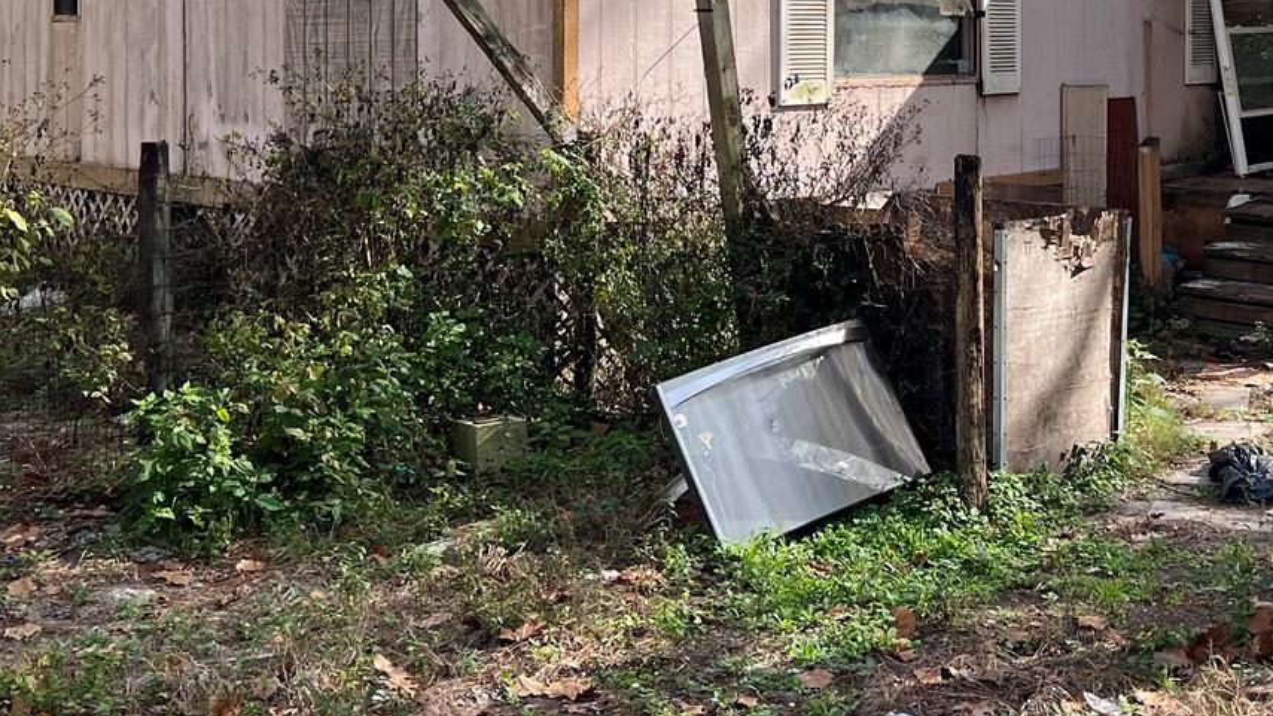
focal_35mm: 53
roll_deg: +1.1
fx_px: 1789
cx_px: 928
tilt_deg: +0.4
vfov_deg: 21.9
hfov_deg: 38.3
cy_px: 9
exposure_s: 1/1147
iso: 50
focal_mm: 5.7
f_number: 1.5
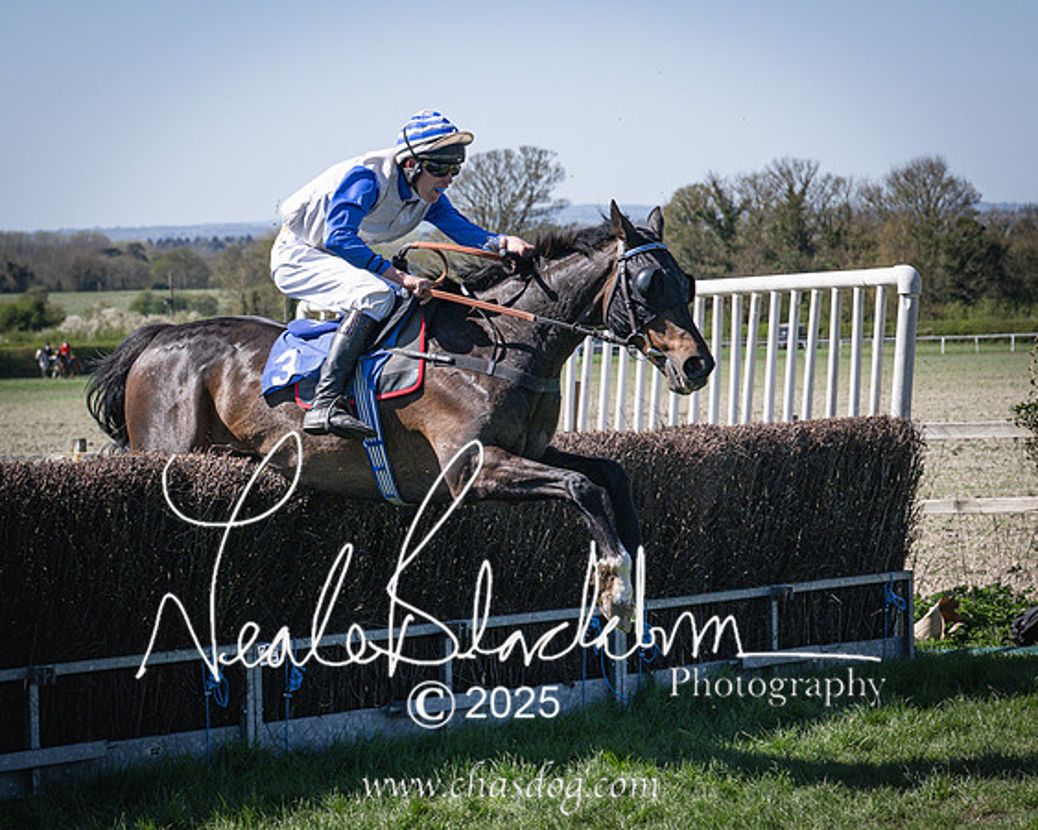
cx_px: 560
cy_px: 460
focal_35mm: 121
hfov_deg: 15.9
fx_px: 3722
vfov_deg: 12.7
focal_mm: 70
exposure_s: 1/2000
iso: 220
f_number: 5
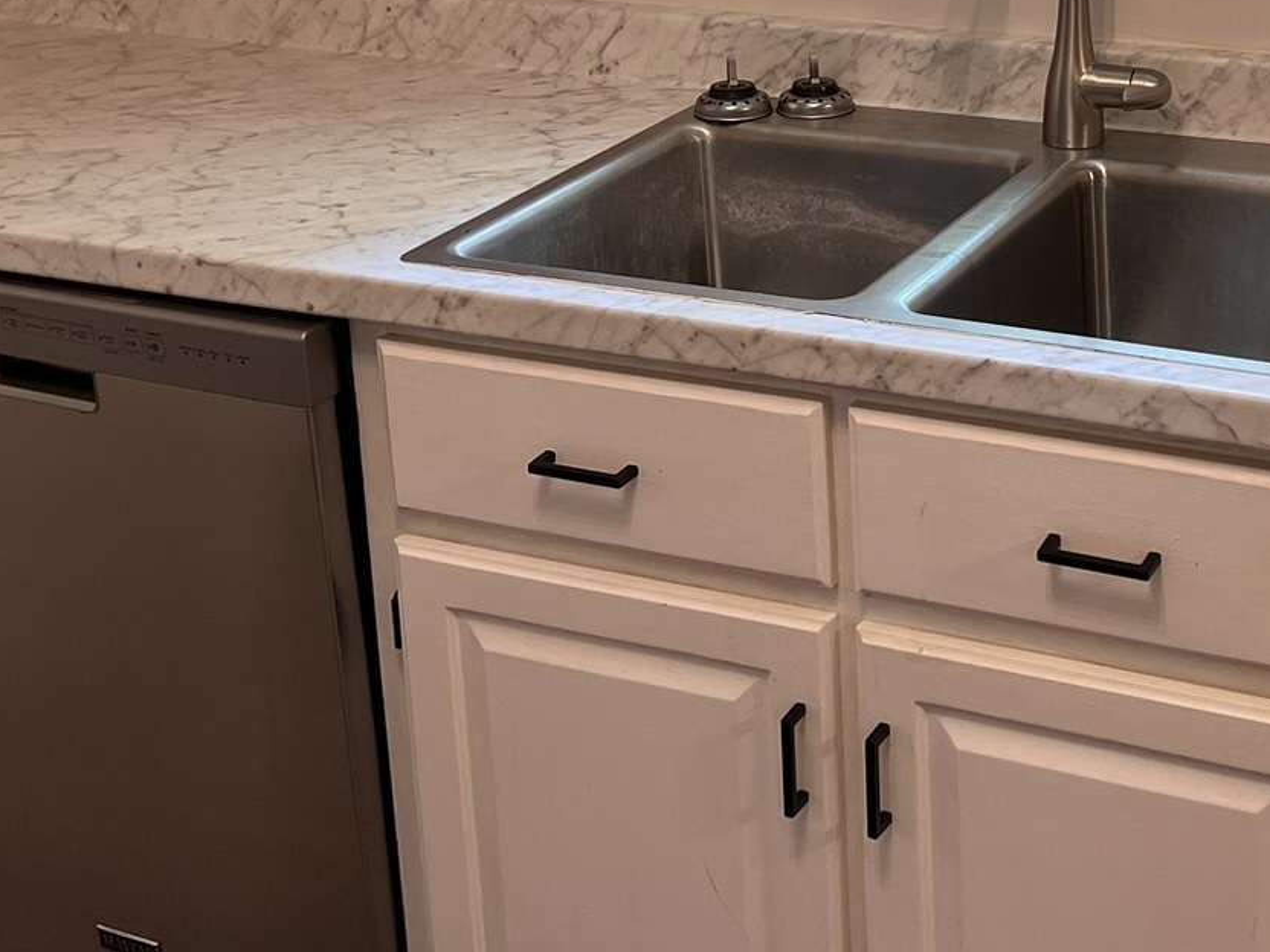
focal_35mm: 64
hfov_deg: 29.9
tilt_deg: -16.1
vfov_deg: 22.5
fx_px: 2348
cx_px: 923
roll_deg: +1.9
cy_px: 124
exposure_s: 1/60
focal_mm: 5.7
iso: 80
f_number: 1.5
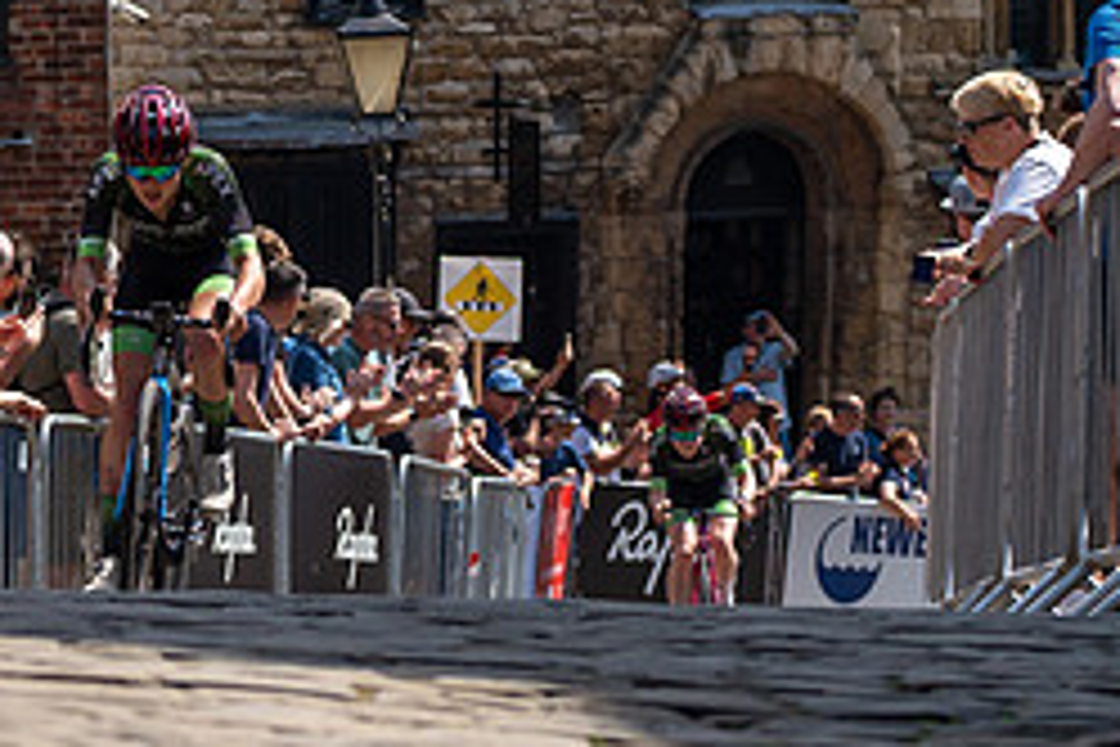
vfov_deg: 4.6
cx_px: 129
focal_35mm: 297
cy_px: 484
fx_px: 9239
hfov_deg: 6.9
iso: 160
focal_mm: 69
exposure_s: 1/2500
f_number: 3.5
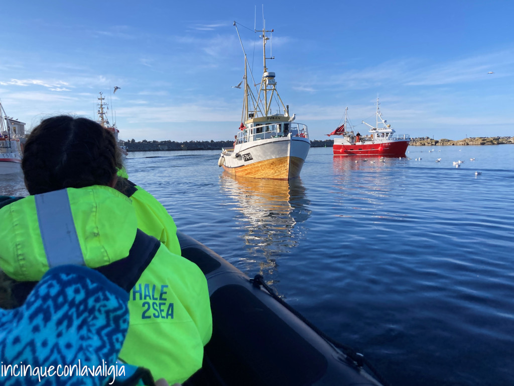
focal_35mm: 28
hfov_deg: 63.4
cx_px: 257
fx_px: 416
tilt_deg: -4.9
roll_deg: +2.3
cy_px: 193
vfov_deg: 49.7
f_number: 1.8
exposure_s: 1/1779
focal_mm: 3.99
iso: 20
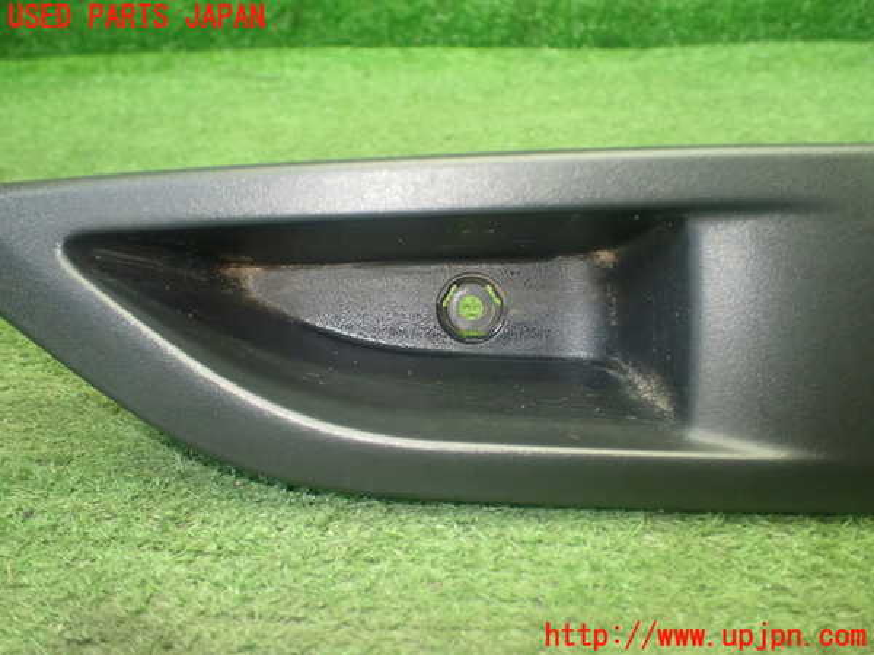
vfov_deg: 46.8
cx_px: 437
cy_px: 328
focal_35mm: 30
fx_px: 757
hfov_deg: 60.0
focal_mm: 5.4
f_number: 2.3
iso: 800
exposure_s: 1/100
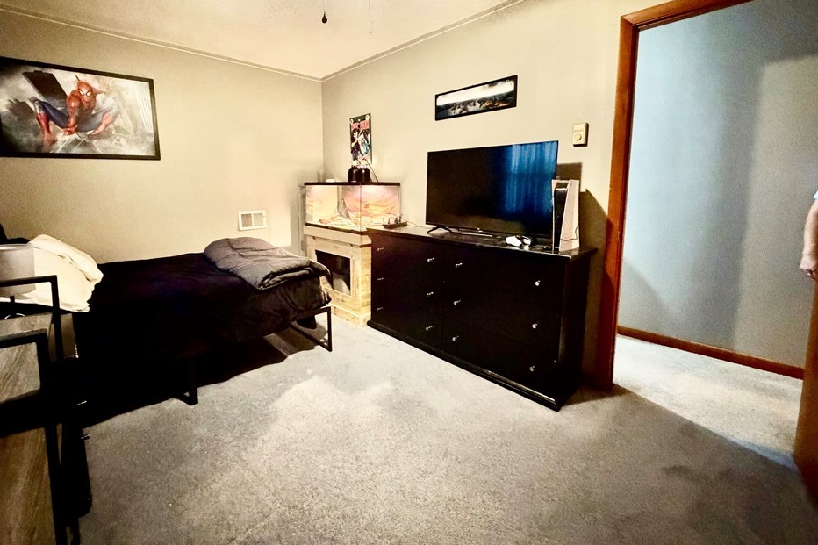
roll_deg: +0.9
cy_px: 228
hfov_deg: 96.5
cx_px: 376
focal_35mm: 16
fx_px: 363
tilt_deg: -7.0
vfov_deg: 73.2
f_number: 2.2
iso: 1600
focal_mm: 2.22
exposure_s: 1/30
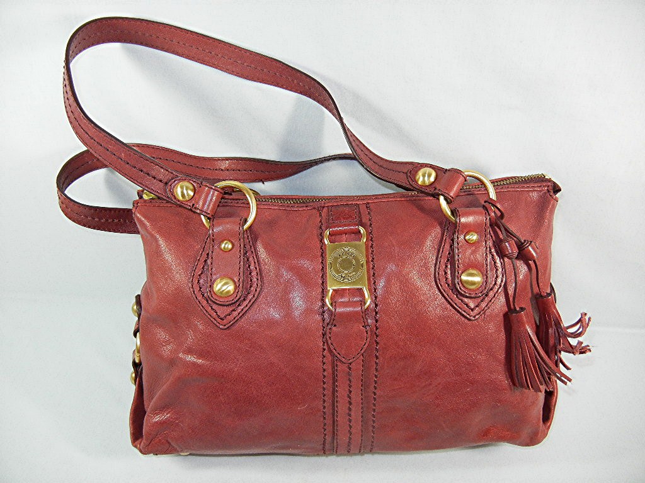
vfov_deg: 46.8
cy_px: 242
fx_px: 559
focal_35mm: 30
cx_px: 322
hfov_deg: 60.0
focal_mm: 5.4
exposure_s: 1/30
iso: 200
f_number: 3.5
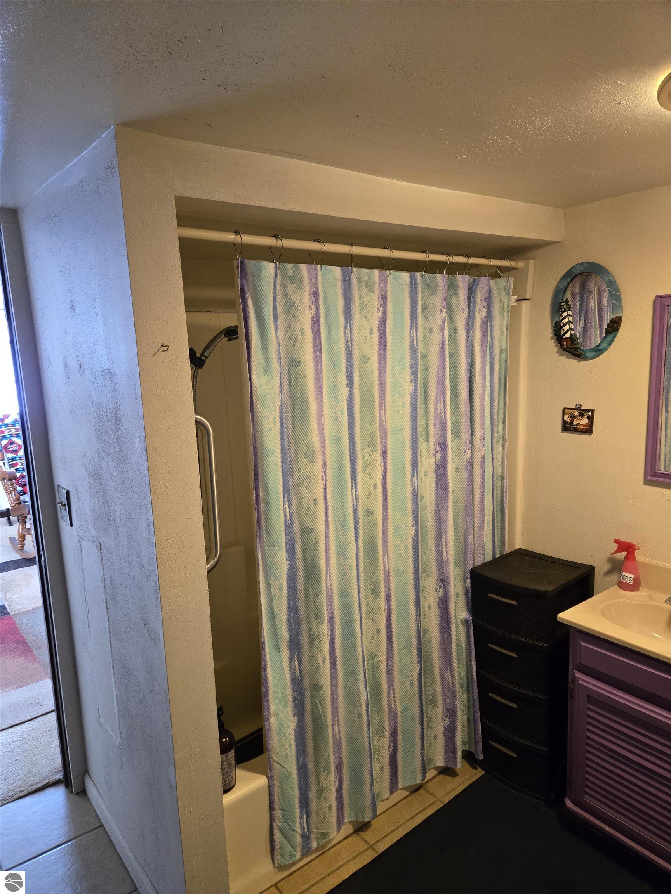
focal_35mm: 23
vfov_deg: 73.9
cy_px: 447
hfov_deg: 58.9
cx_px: 336
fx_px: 594
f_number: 1.8
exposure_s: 1/60
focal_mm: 5.4
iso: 640
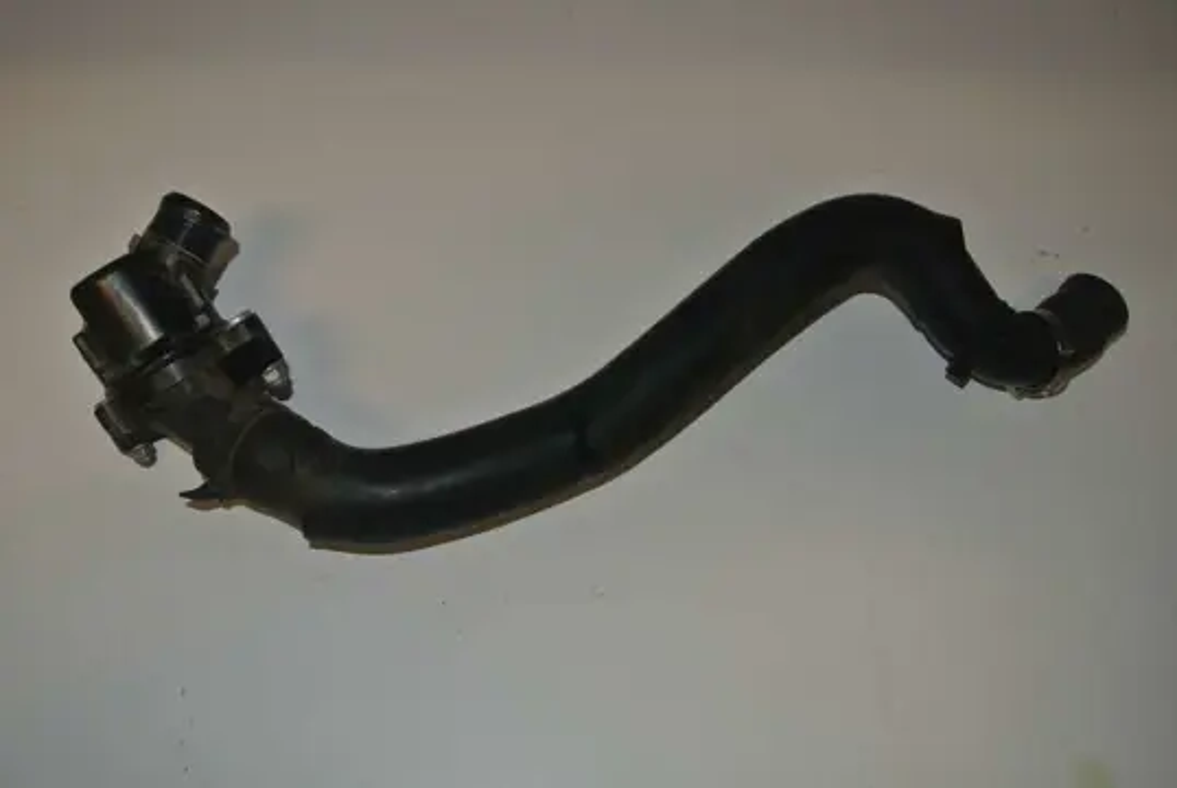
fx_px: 1146
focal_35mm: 35
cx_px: 588
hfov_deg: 54.4
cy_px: 394
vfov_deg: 37.9
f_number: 4
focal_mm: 13.1
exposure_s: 1/60
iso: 200
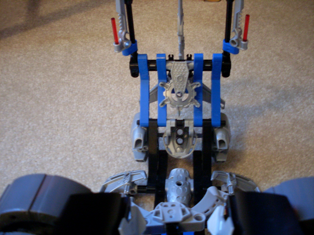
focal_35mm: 38
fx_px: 345
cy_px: 118
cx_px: 157
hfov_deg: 49.0
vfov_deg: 37.7
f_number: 2.8
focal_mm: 6.3
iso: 200
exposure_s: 1/30
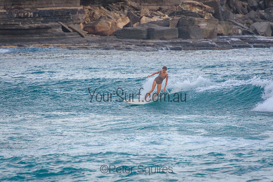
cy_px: 91
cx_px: 136
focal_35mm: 615
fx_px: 4663
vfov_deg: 2.2
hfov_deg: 3.4
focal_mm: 400
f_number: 5.6
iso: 1400
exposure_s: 1/1600
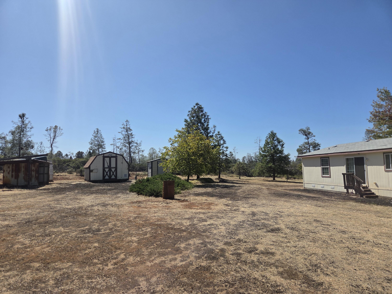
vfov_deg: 58.9
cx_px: 196
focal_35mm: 23
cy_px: 147
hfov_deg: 73.9
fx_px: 260
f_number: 1.8
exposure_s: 1/7891
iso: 80
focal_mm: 5.4
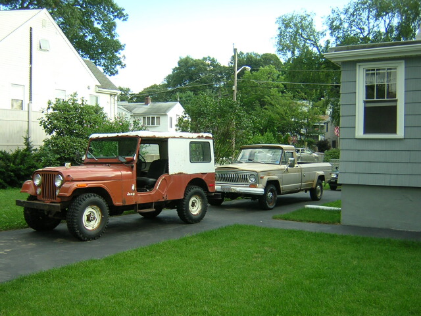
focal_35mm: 36
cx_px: 210
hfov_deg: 51.4
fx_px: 438
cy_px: 158
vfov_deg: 39.7
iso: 100
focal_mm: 4.7
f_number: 2.6
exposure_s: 1/196
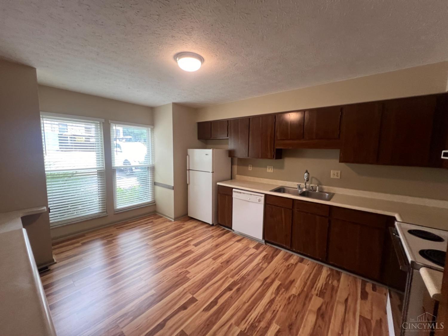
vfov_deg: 89.9
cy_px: 168
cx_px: 224
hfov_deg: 106.2
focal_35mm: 13
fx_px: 168
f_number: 1.8
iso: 200
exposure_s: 1/120
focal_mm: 1.57
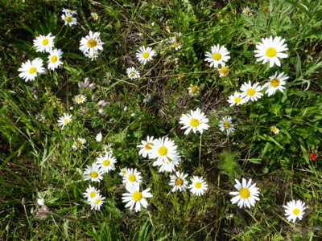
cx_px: 161
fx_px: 288
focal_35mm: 31
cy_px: 120
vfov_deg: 45.4
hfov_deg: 58.4
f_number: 4
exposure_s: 1/800
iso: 100
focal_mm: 5.6
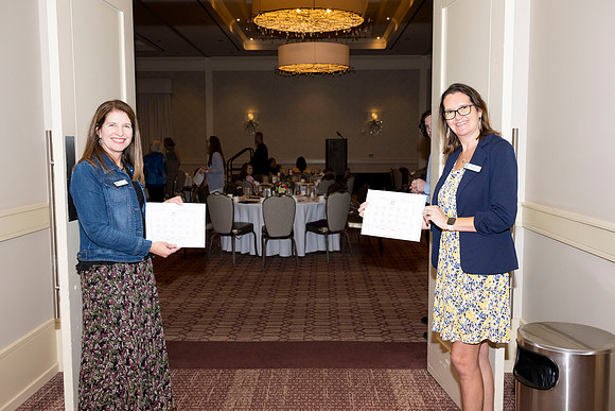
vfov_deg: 39.4
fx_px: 572
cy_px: 206
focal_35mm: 34
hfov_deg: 56.5
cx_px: 308
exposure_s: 1/160
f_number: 5.6
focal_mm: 33.5
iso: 800
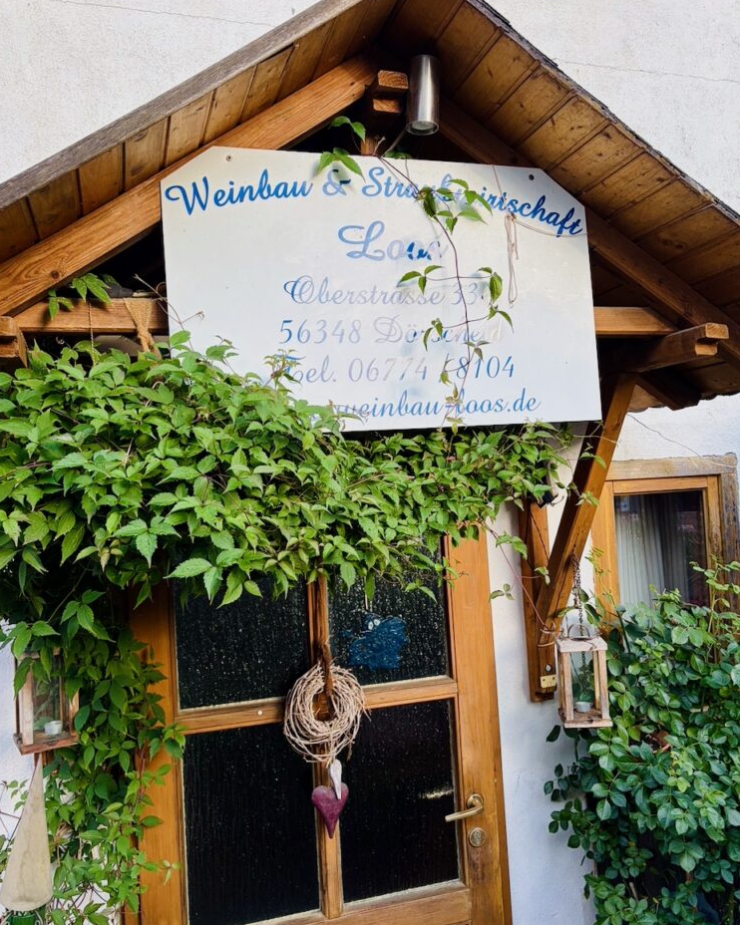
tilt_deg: +2.0
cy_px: 464
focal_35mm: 28
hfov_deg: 51.5
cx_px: 370
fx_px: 767
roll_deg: +3.3
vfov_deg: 62.2
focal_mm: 5.96
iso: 50
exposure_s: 1/535
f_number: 1.6
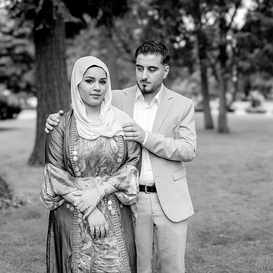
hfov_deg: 37.5
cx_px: 127
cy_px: 136
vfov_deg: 37.6
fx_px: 402
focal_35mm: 45
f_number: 2
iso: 200
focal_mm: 35
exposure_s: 1/800
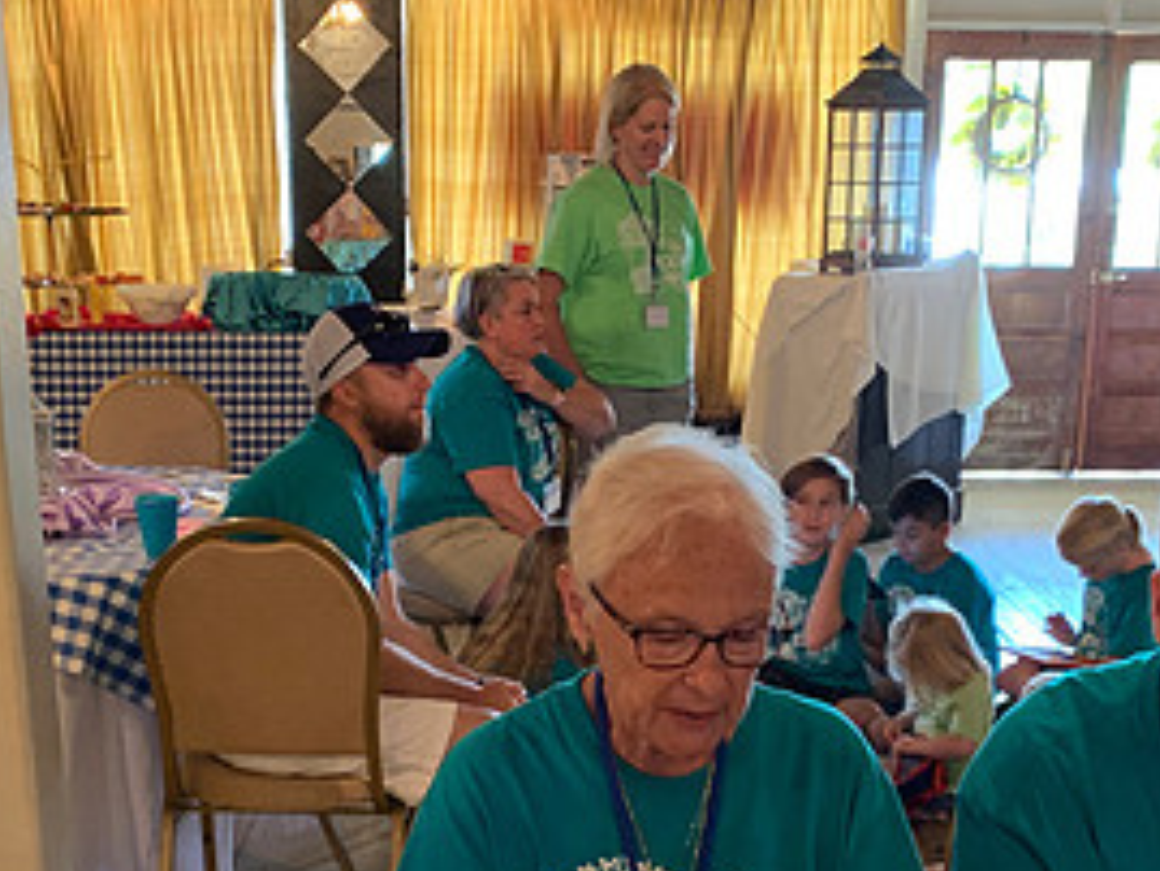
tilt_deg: -17.1
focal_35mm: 56
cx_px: 591
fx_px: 1877
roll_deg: +0.9
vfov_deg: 25.1
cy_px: 830
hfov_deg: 34.3
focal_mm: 4.25
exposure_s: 1/30
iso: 500
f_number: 1.8
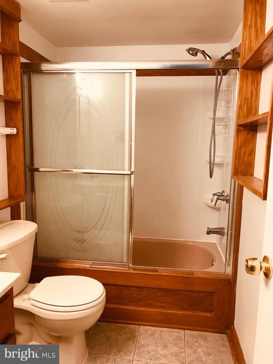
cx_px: 136
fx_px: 294
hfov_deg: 49.7
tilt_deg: -7.5
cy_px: 182
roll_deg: -1.0
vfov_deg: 63.4
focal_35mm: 28
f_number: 1.8
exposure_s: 1/24
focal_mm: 3.99
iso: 40
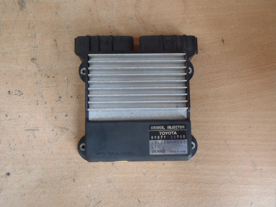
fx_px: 295
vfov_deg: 38.7
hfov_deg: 50.1
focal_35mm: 37
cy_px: 104
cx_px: 138
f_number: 4.7
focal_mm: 6.64
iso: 200
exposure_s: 1/25
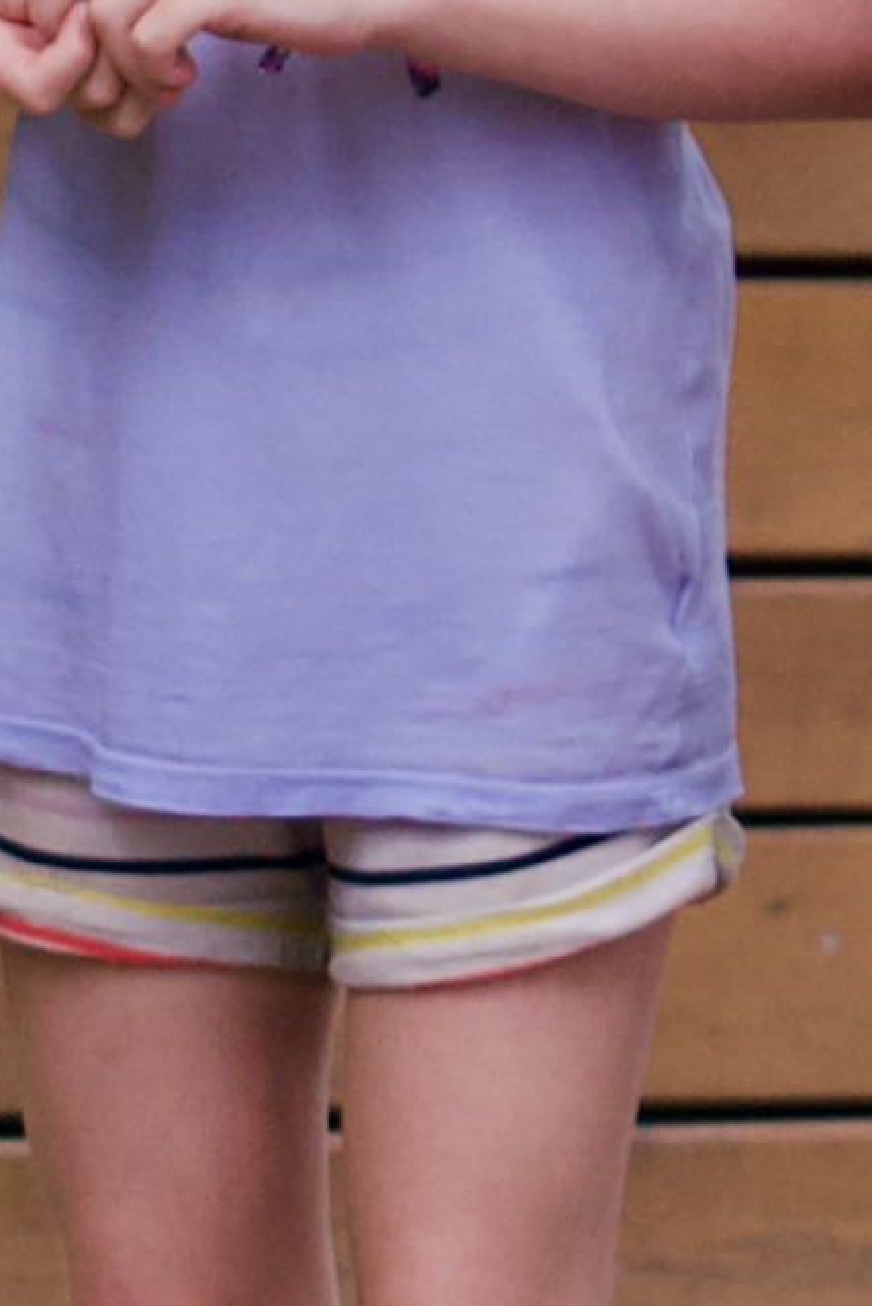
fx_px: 6536
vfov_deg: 11.4
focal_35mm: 180
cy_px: 536
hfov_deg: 7.6
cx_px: 788
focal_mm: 49
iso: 640
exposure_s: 1/100
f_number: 4
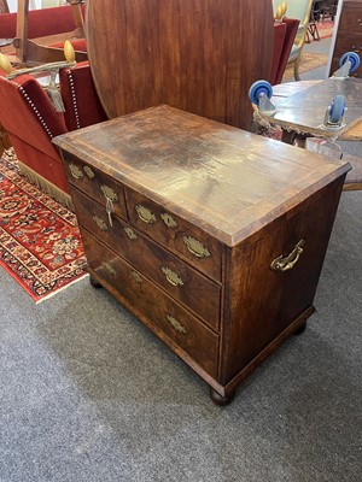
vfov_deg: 69.4
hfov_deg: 54.9
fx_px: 349
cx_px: 181
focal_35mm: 25
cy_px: 241
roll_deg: +1.8
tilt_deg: -36.3
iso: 400
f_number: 1.6
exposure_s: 1/33
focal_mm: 5.1
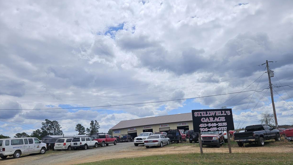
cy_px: 112
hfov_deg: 71.9
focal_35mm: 26
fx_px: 202
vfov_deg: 43.7
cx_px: 150
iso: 25
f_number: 1.8
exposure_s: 1/5172
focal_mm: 5.4
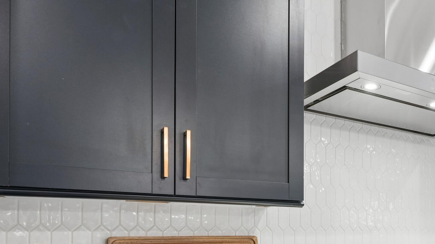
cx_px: 361
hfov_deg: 52.2
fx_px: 404
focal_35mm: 35
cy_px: 239
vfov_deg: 31.4
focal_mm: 16
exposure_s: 1/4
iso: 200
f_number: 9
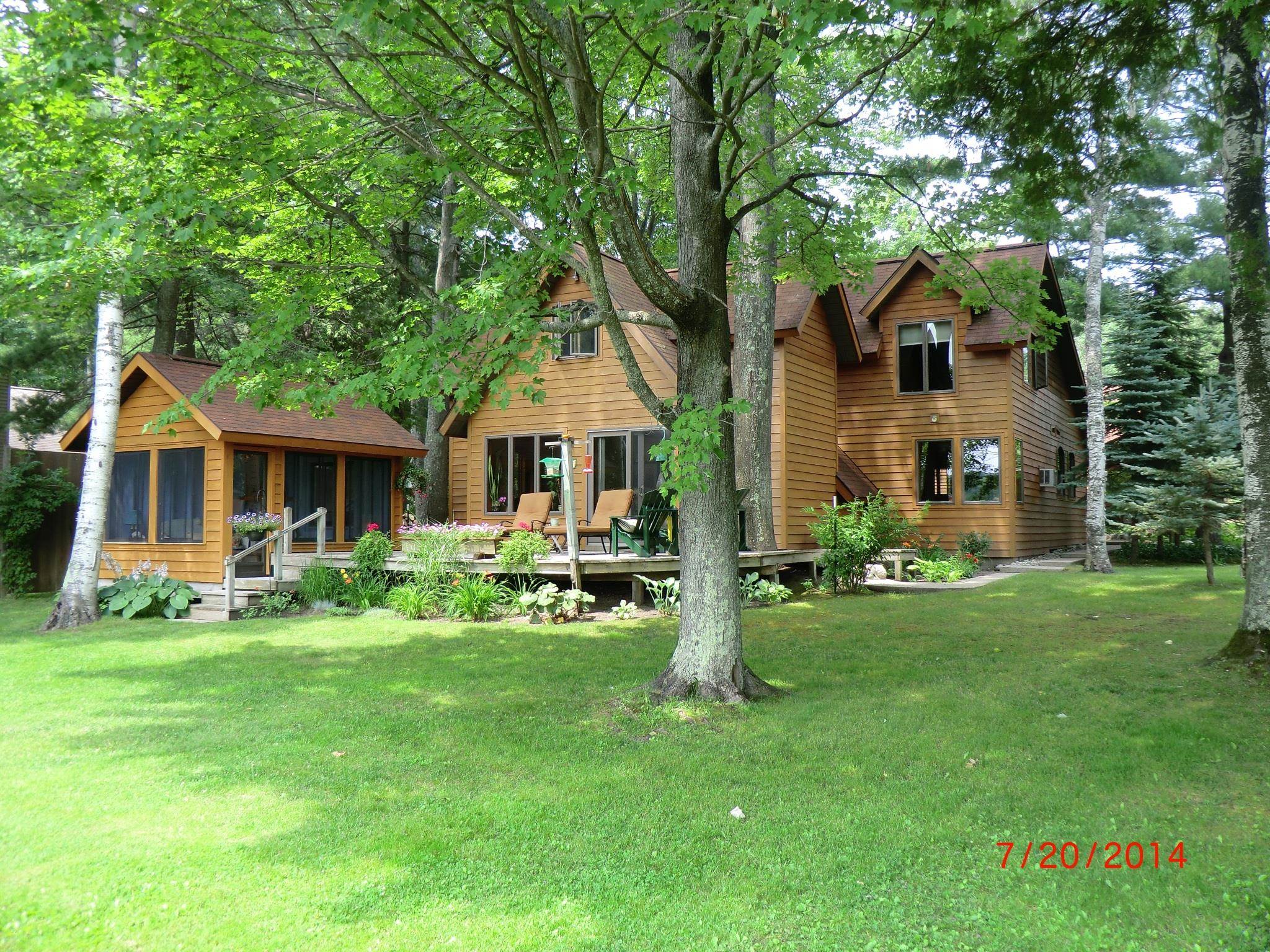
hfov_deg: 61.7
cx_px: 635
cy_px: 476
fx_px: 1064
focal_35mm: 29
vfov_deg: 48.2
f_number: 3.5
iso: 64
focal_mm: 5.2
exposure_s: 1/80
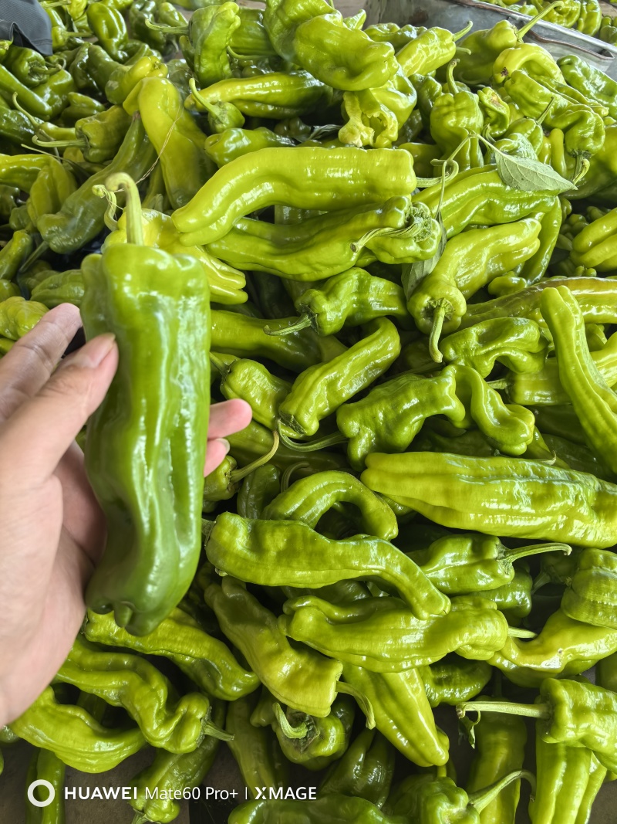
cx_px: 308
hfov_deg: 51.3
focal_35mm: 27
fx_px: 642
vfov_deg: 65.3
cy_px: 412
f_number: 2
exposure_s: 1/158
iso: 50
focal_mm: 6.35
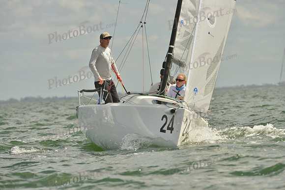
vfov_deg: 4.0
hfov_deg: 6.1
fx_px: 2692
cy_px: 95
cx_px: 142
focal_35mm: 340
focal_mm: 340
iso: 280
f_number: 9
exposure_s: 1/1000
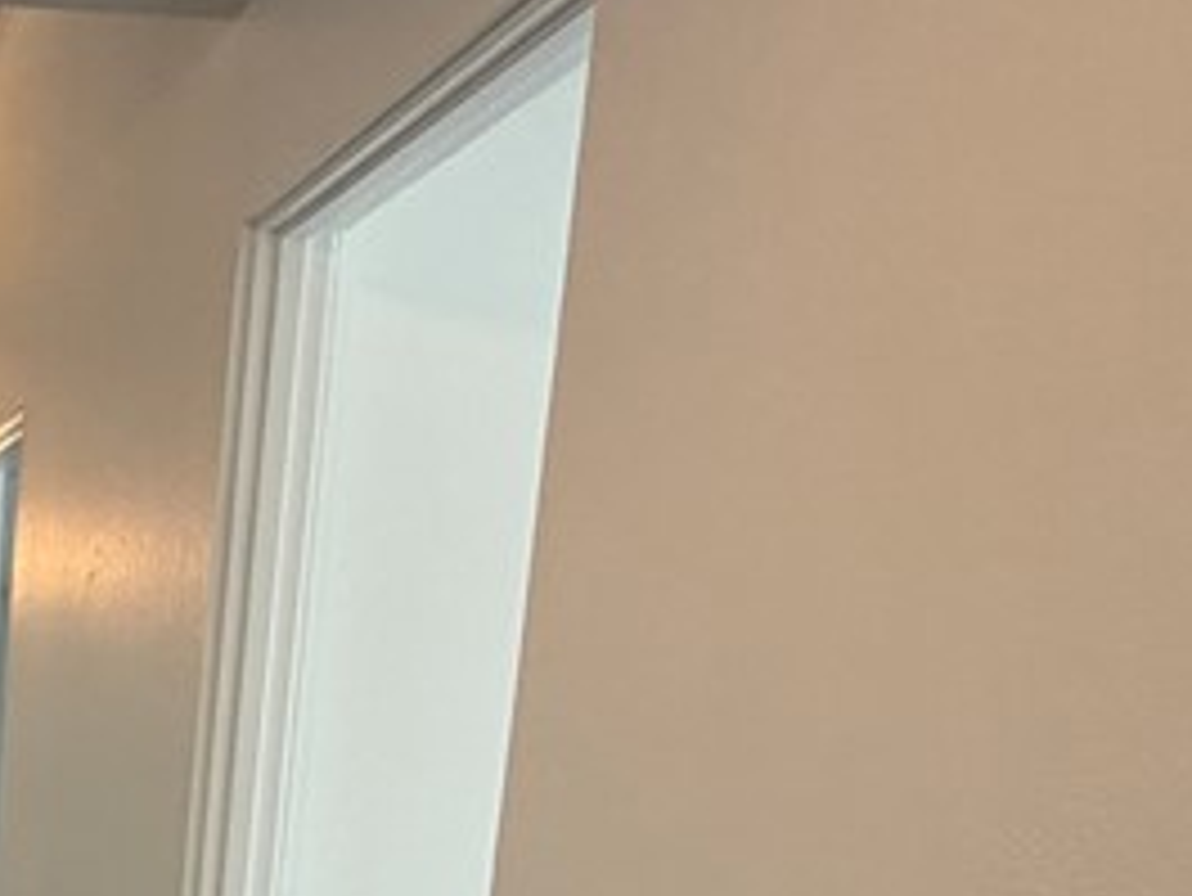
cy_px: 1148
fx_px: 1860
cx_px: -225
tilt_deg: -10.2
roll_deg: -1.8
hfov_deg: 30.4
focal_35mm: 54
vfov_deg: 23.9
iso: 250
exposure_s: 1/60
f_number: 2.2
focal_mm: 2.22
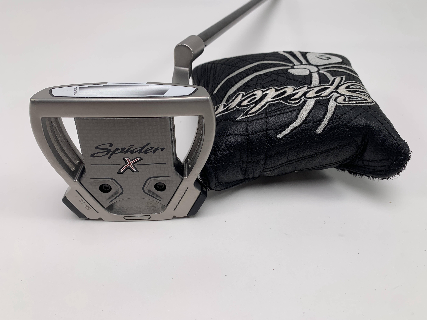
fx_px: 321
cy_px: 160
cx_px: 214
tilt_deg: -43.6
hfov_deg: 67.3
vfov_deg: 53.1
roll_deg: -1.2
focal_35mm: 26
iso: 25
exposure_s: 1/251
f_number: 1.8
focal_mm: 4.25
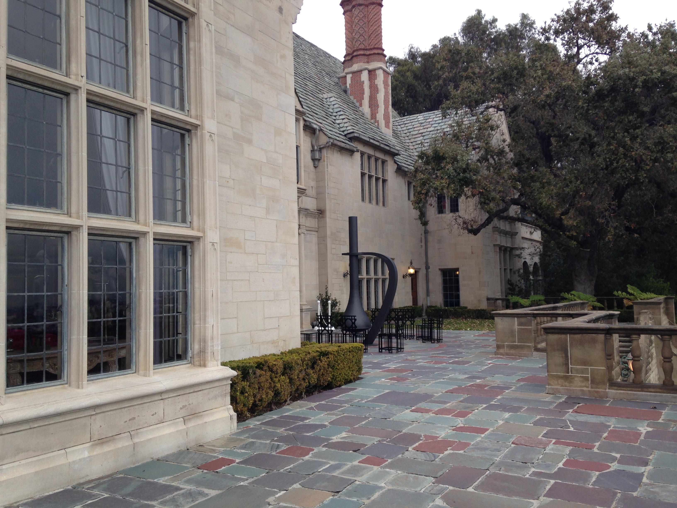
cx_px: 338
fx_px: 645
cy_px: 254
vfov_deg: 42.9
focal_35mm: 33
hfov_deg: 55.4
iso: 50
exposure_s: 1/213
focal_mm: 4.12
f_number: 2.4
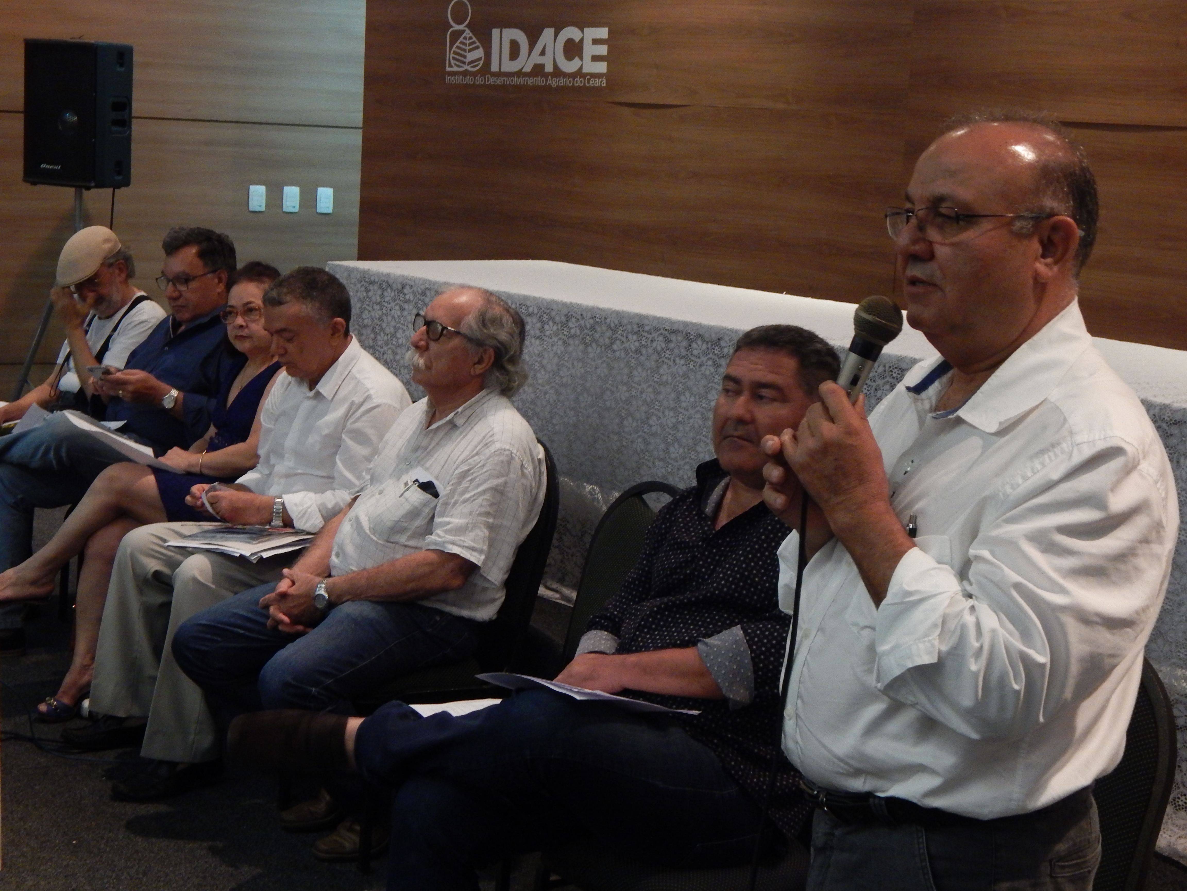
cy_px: 446
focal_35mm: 54
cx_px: 594
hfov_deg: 35.5
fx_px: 1852
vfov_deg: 27.0
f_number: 3.8
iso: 450
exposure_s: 1/8
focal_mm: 9.7
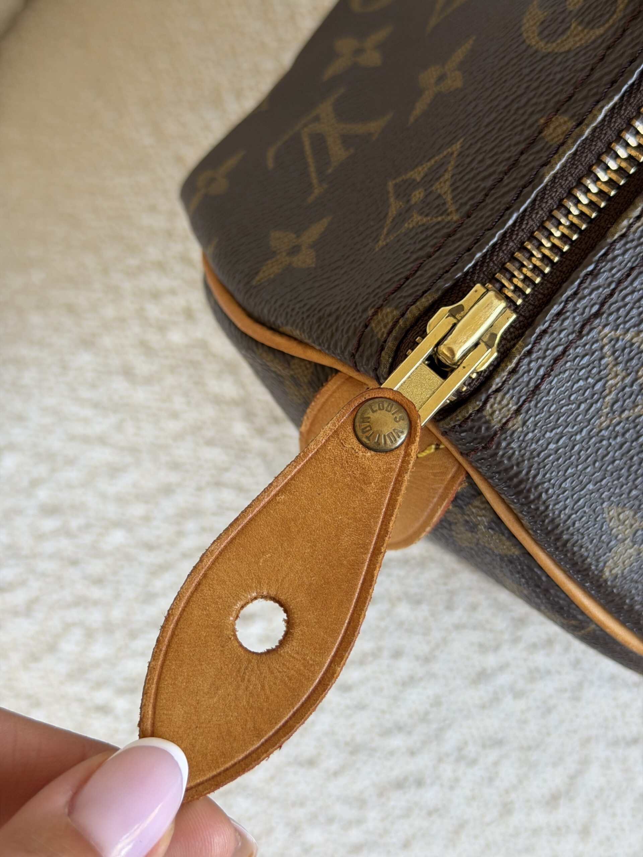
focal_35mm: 48
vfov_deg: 39.7
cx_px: 322
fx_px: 1189
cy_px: 428
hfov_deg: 30.3
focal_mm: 6.76
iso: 125
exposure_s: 1/60
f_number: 1.78
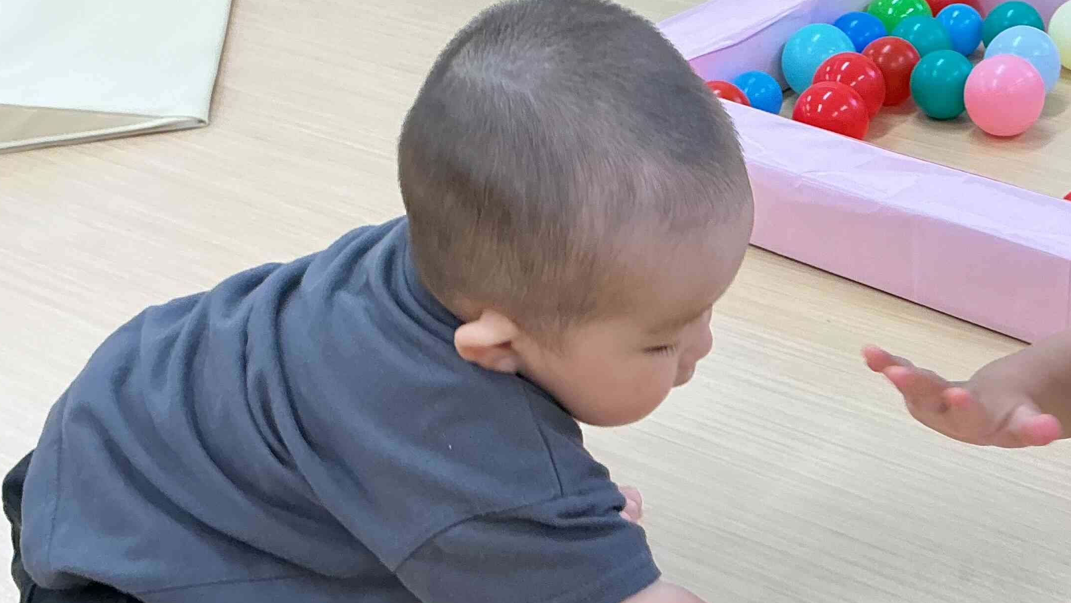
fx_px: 1676
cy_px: 335
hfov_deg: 34.1
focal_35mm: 59
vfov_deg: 20.4
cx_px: 890
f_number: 1.8
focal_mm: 3
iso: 40
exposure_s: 1/60
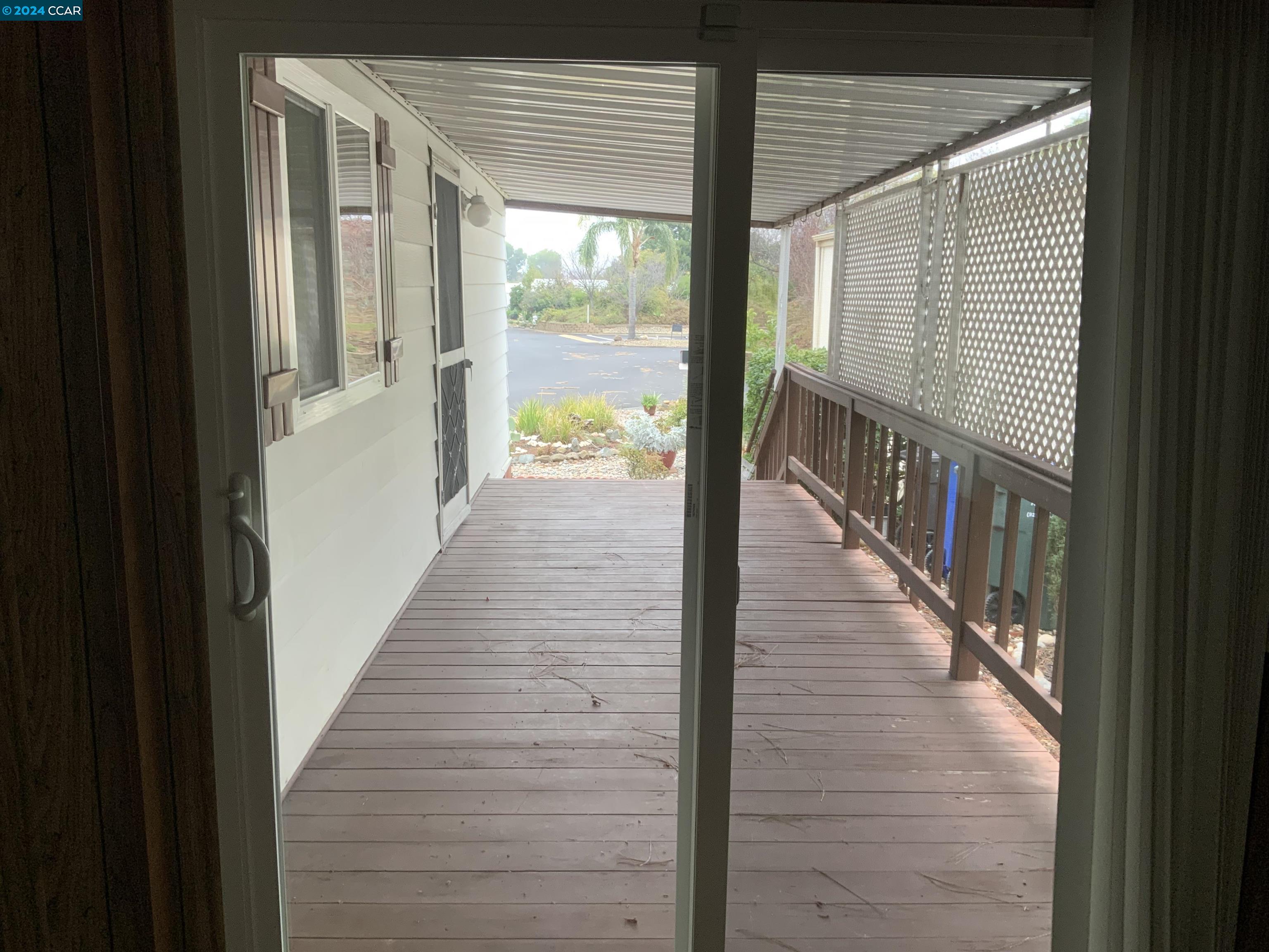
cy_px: 476
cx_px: 634
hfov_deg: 61.7
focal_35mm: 29
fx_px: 1063
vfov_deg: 48.2
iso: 50
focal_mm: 3
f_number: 1.8
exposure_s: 1/60
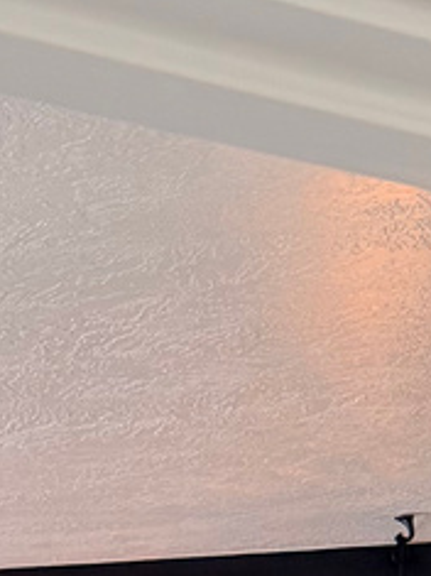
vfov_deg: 11.6
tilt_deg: +0.6
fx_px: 2609
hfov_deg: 8.8
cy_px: 1054
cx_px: -517
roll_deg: +0.1
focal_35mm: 157
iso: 200
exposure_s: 1/60
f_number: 1.78
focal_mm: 6.76
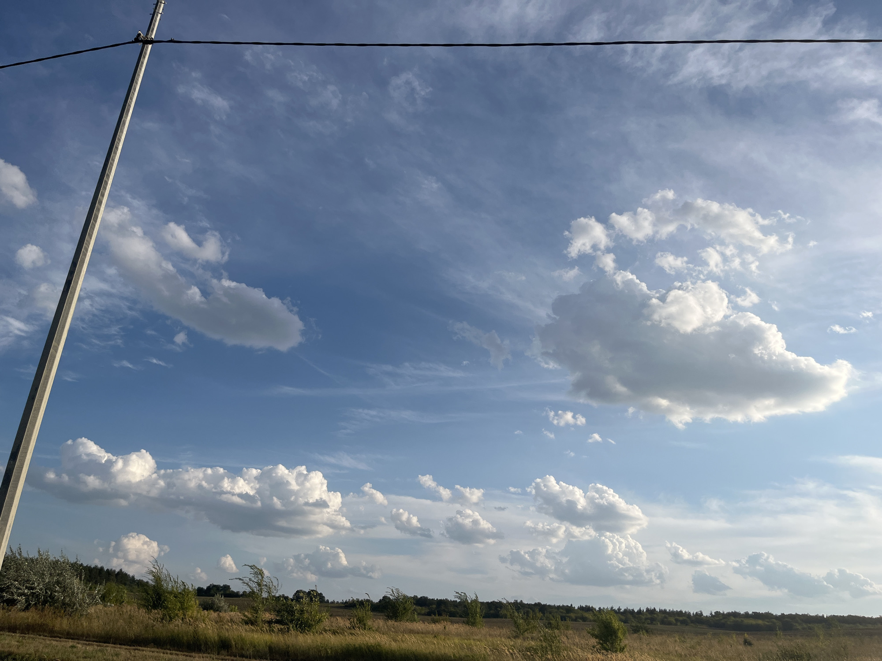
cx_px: 441
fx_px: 662
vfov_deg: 53.1
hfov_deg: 67.3
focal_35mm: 26
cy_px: 330
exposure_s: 1/5556
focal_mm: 5.1
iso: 50
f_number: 1.6
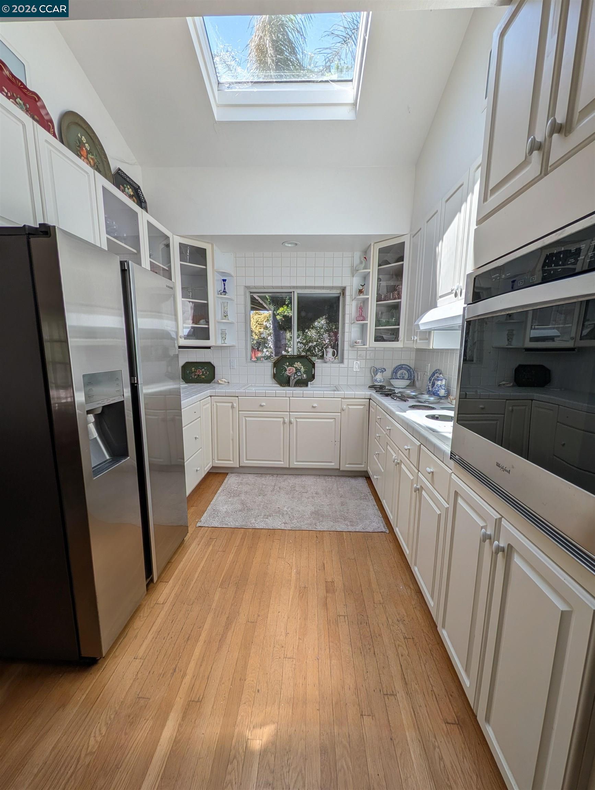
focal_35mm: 12
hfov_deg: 94.6
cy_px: 395
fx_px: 274
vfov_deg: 110.5
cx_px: 298
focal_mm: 2.02
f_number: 1.7
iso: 59
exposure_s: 1/1499
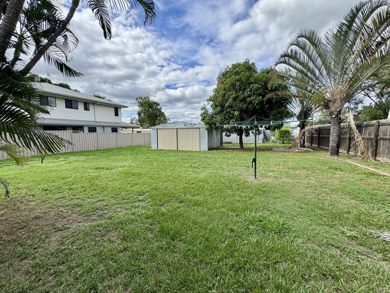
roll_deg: +3.4
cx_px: 195
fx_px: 158
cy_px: 146
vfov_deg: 85.7
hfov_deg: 102.1
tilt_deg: -4.2
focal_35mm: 14
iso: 40
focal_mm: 2.22
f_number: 2.2
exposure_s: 1/763
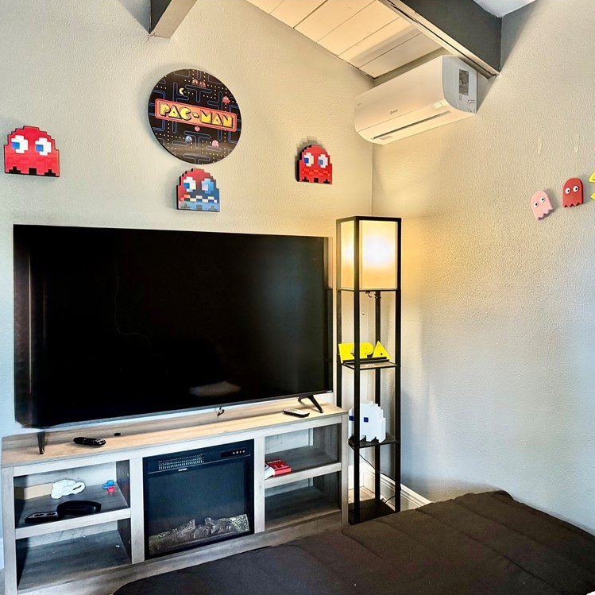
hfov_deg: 55.0
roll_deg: -1.5
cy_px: 303
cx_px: 369
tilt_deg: -4.0
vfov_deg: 55.6
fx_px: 564
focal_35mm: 29
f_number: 1.78
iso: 640
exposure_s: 1/40
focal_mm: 6.76
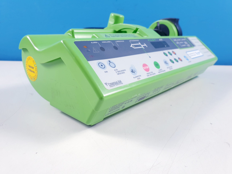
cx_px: 116
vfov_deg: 53.1
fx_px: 174
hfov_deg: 67.3
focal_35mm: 26
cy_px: 87
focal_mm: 4.3
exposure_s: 1/50
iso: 64
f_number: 2.4
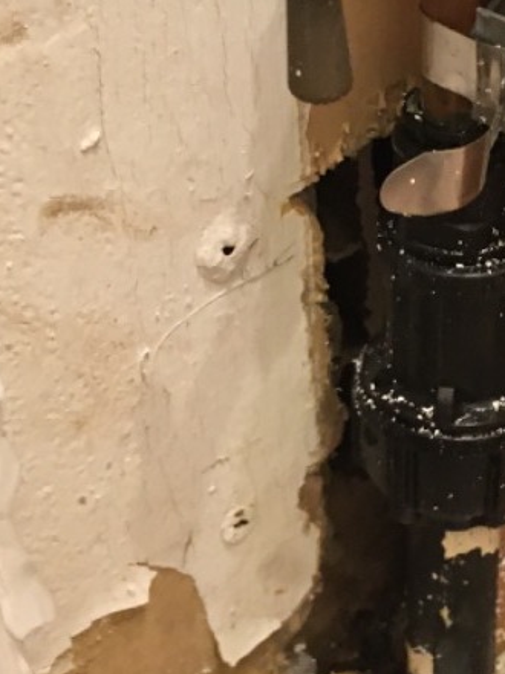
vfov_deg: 24.5
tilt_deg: -33.4
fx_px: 1539
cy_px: 180
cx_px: 406
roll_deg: +2.2
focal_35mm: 79
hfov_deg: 18.5
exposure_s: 1/17
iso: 250
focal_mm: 4.15
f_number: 2.2
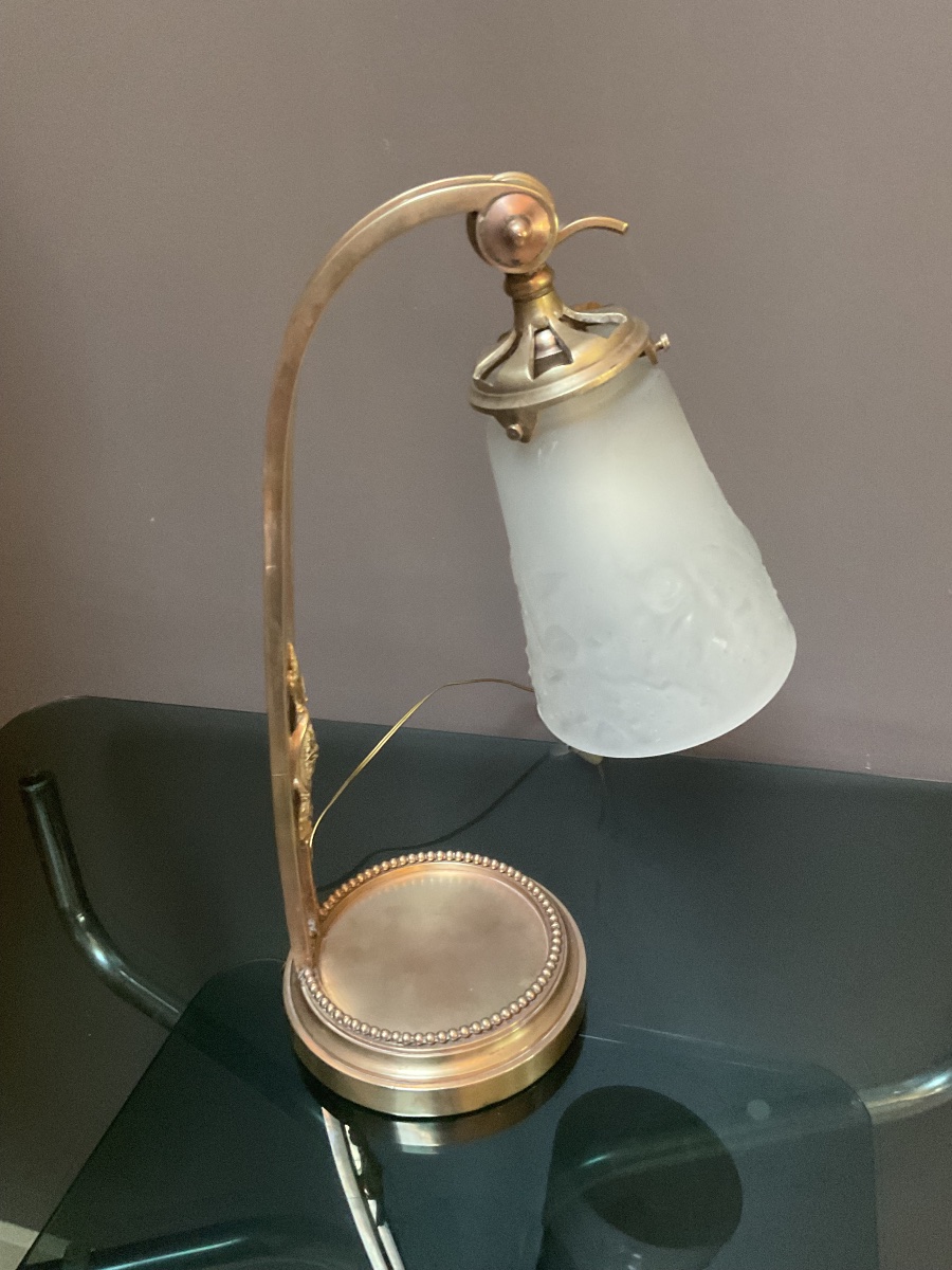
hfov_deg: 48.2
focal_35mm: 29
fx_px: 1063
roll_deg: +3.9
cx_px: 476
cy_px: 635
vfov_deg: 61.7
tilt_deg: -29.8
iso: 400
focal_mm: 3
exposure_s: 1/30
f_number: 1.8
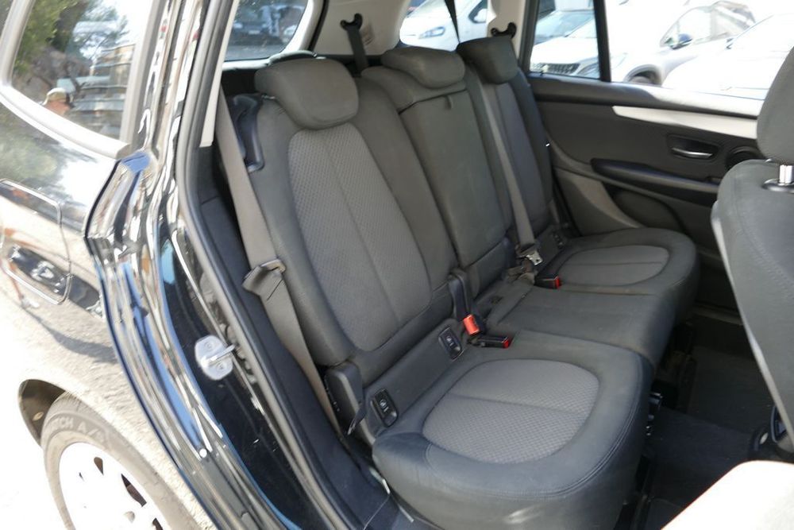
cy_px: 265
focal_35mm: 25
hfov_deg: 71.5
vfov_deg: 51.3
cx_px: 397
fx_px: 551
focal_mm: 9.12
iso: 160
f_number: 2.8
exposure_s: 1/60
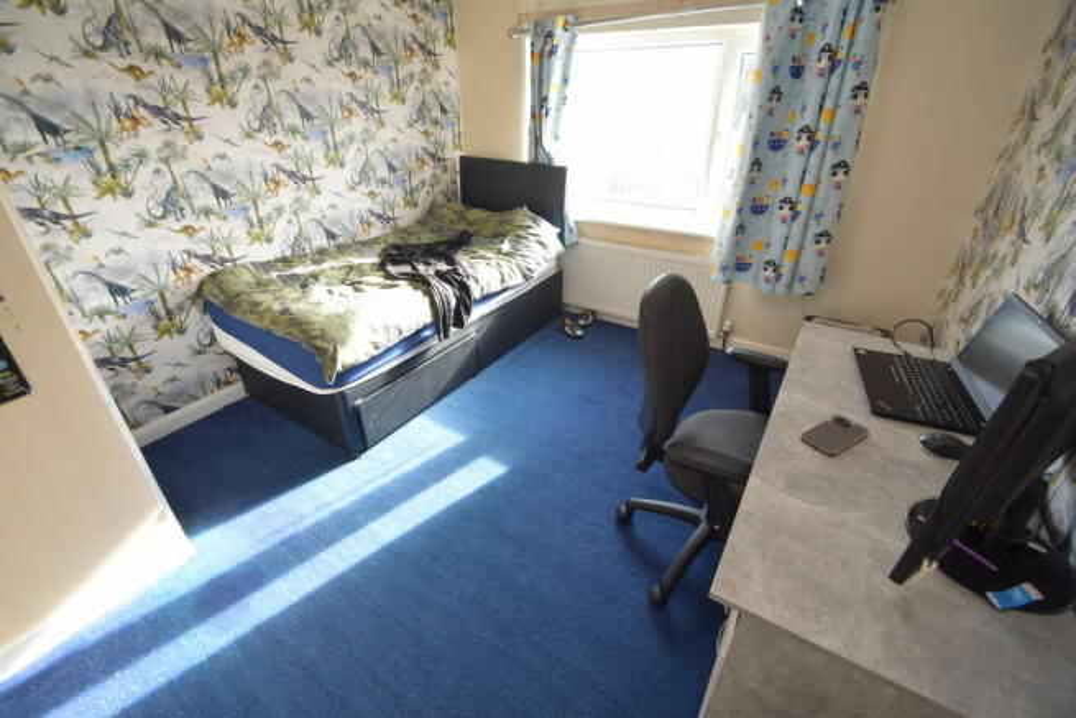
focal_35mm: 15
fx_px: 448
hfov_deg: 100.4
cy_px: 359
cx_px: 538
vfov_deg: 77.4
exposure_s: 1/100
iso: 400
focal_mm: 10
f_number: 5
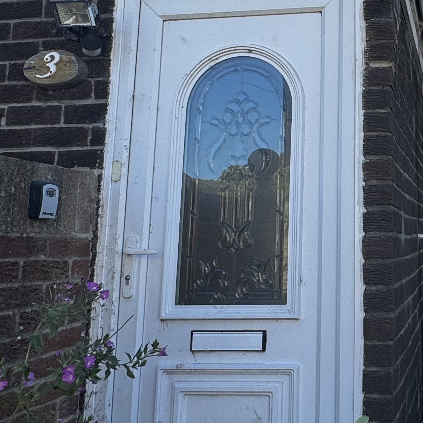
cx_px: 423
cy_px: 134
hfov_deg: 34.8
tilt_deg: +8.8
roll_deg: +1.4
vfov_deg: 37.8
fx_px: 608
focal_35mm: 44
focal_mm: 2.22
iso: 40
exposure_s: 1/407
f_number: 2.2
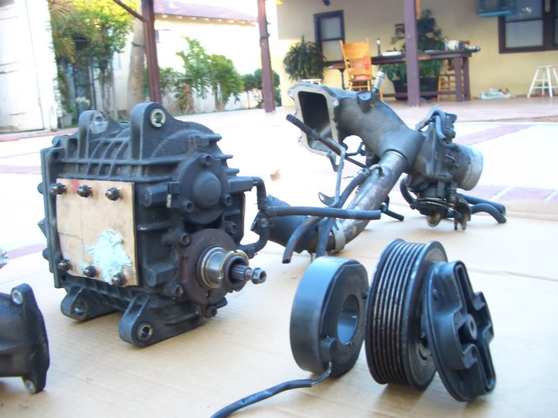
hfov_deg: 52.6
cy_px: 209
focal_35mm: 35
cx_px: 279
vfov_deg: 40.7
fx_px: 564
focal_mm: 5.8
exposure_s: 1/25
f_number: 2.6
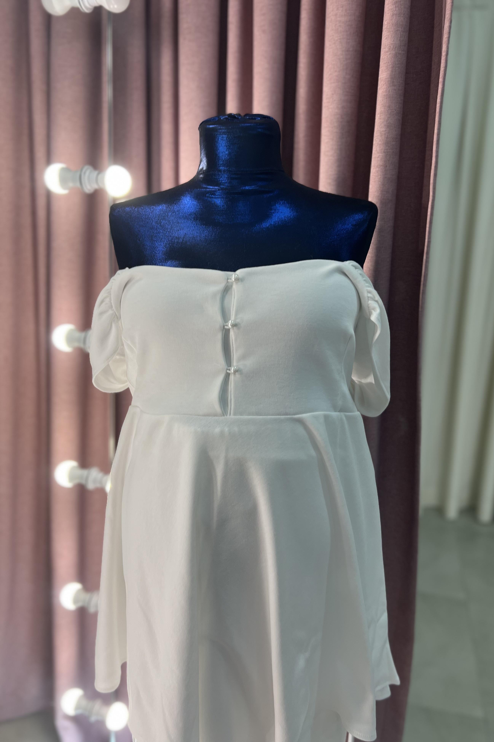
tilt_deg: -13.0
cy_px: 374
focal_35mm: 28
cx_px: 236
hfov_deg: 46.4
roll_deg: +0.2
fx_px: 576
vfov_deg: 65.5
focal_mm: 5.7
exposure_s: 1/100
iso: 32
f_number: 1.5
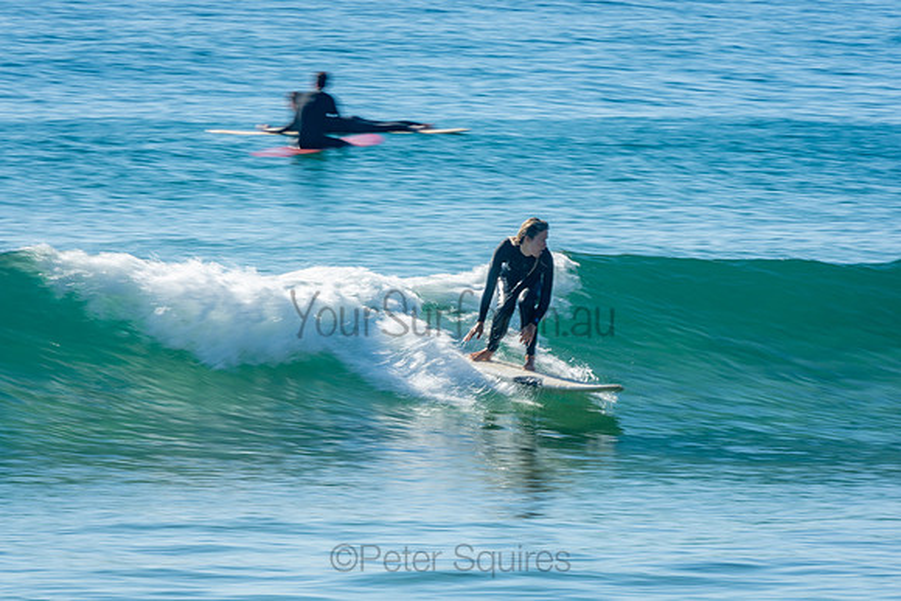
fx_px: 14269
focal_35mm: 570
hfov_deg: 3.6
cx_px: 450
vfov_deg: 2.4
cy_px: 300
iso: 100
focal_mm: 380
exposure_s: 1/50
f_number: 18
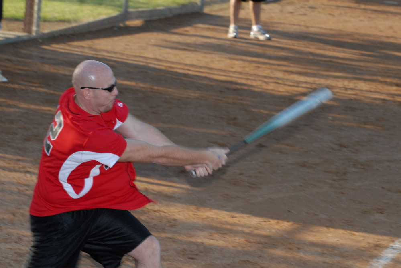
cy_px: 134
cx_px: 200
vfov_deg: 7.1
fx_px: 2175
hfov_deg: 10.5
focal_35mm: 195
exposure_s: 1/250
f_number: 8
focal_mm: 130
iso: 400
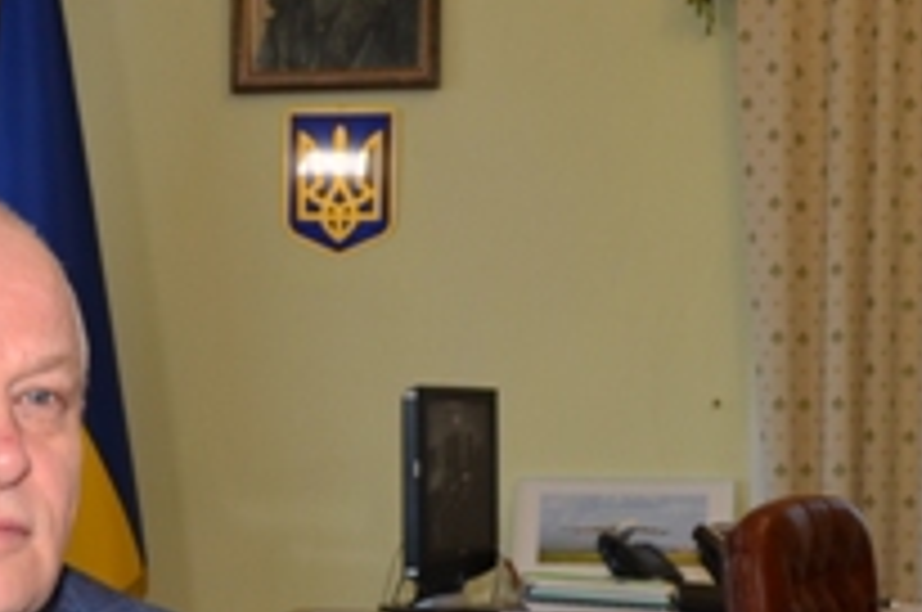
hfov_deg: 20.5
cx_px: 162
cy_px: 680
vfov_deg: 13.5
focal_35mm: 99
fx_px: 2520
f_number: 5
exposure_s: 1/60
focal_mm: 21
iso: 250
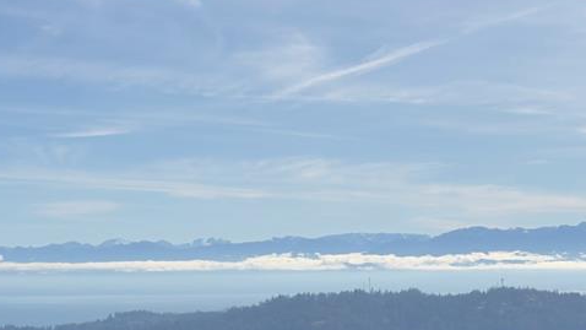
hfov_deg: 19.1
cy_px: 400
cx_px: 223
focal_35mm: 112
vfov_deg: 10.6
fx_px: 1740
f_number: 1.78
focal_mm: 6.76
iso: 64
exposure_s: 1/5882
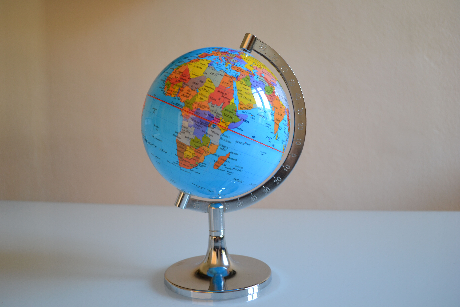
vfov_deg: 43.6
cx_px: 230
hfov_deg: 61.9
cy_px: 154
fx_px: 383
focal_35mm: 30
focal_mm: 20
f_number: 3.8
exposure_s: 1/50
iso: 400
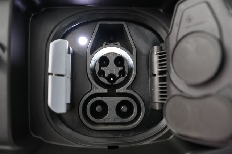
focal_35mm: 27
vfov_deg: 47.9
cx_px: 116
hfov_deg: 67.4
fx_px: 174
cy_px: 77
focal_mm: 27
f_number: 2.8
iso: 3200
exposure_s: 1/60
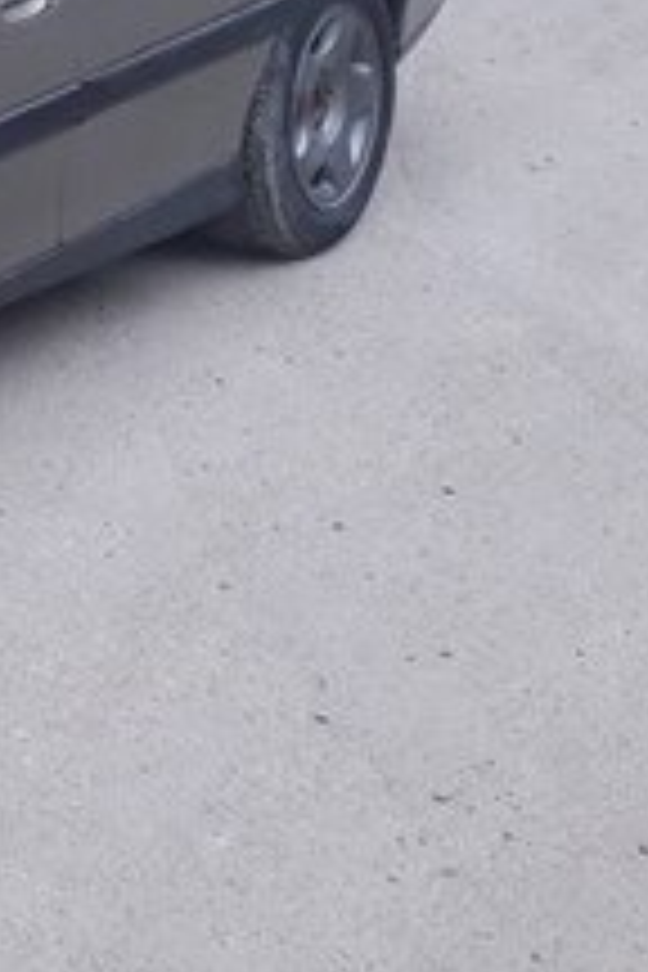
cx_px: -648
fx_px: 2322
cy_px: 52
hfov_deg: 13.6
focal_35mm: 86
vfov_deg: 22.9
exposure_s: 1/320
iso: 40
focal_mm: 3.6
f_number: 1.9
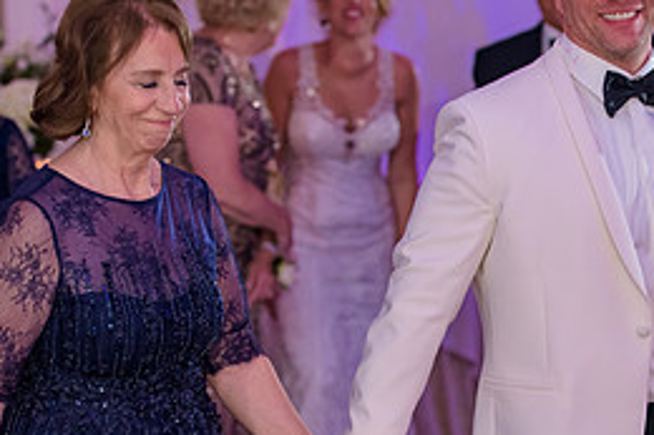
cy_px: 205
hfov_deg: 10.8
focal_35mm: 190
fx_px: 3449
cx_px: 538
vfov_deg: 7.2
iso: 1600
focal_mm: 85
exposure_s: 1/125
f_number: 3.2
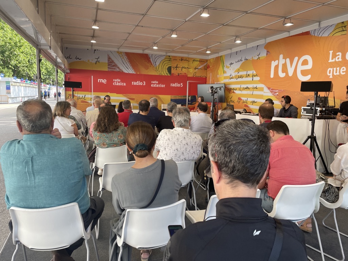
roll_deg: -1.5
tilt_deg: -6.8
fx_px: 261
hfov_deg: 67.3
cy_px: 130
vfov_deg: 53.1
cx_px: 174
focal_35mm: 26
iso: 32
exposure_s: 1/194
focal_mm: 4.2
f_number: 1.6
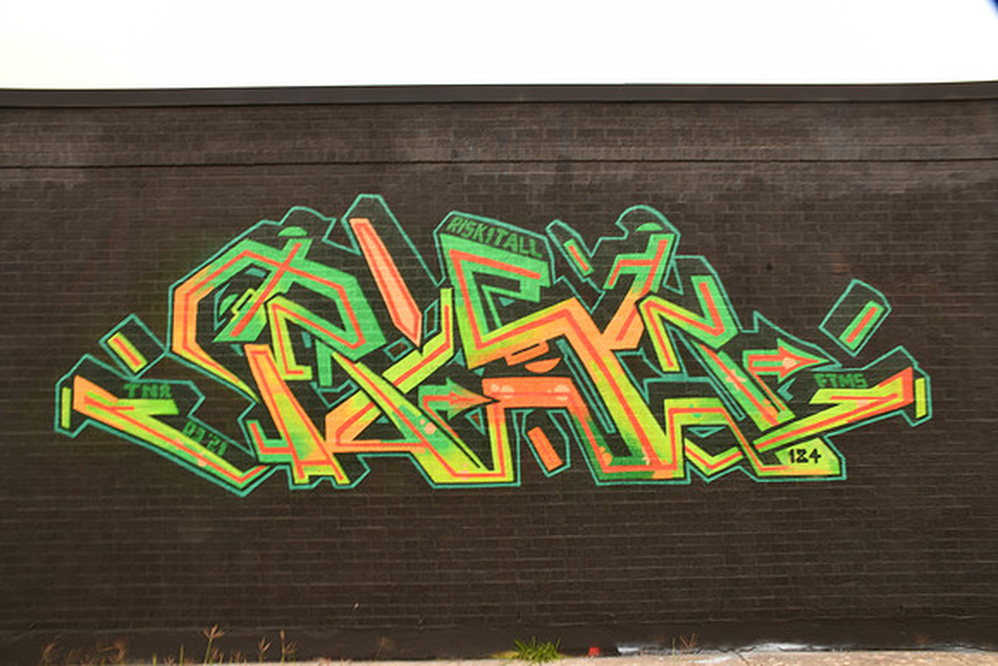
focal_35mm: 30
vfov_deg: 43.6
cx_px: 499
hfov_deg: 61.9
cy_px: 333
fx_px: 832
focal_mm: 20
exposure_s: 1/3
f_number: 22
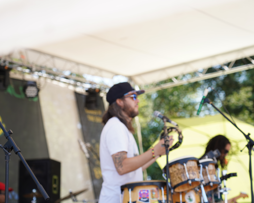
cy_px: 102
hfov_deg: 19.4
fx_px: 744
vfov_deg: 15.5
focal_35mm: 99
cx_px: 137
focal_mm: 87
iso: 100
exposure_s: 1/200
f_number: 4.5
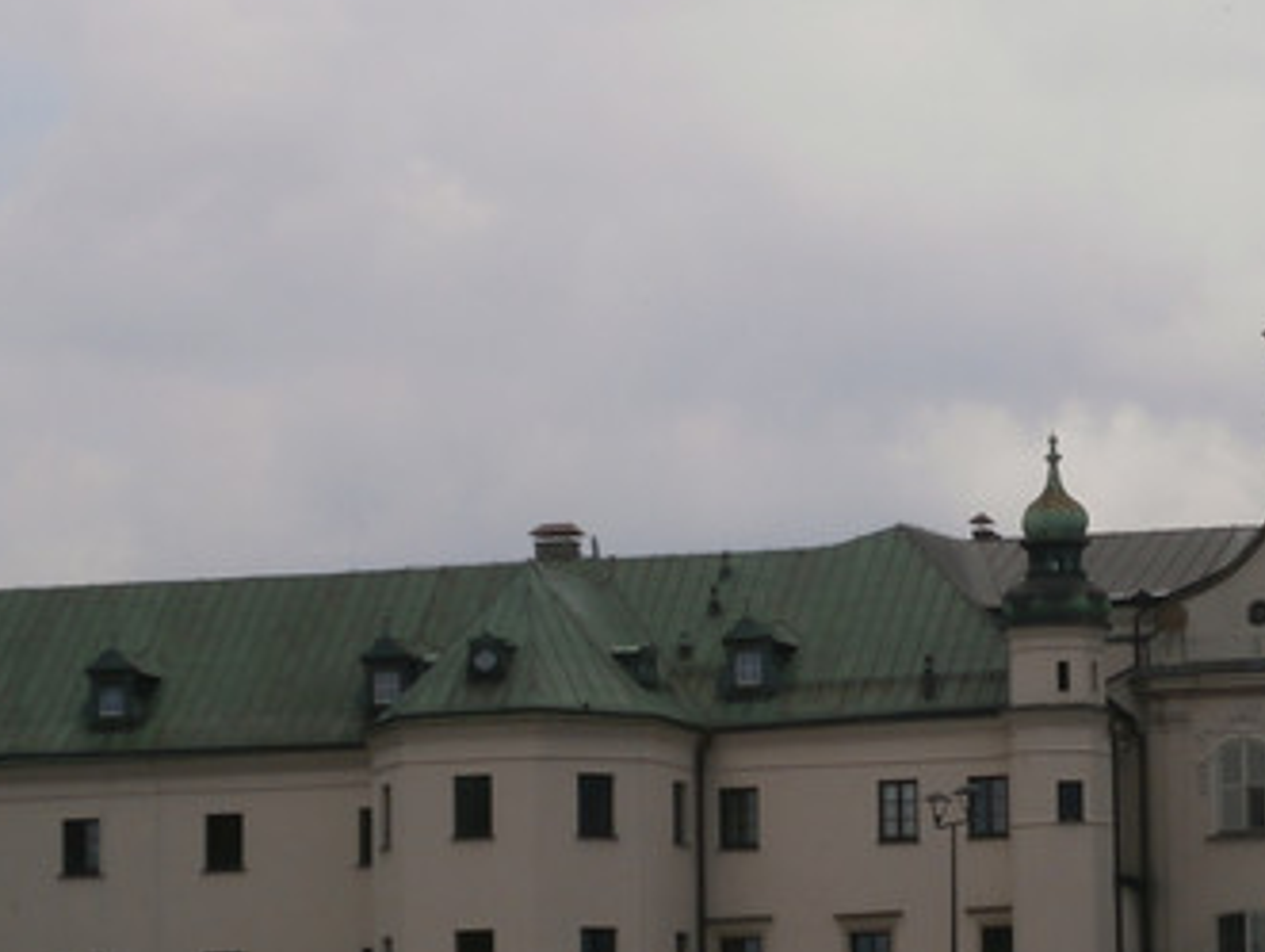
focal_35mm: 168
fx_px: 6146
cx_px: 1017
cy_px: 551
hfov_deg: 11.7
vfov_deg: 8.9
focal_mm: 15.4
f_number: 4.9
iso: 80
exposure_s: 1/800
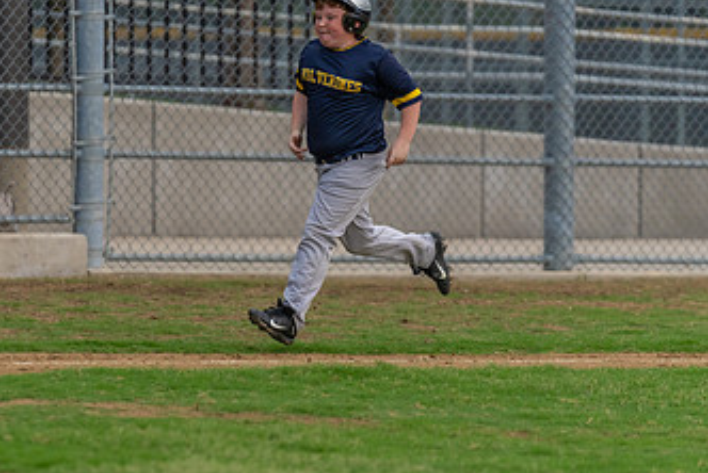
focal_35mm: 349
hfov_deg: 5.9
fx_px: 6869
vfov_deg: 3.9
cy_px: 172
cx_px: 292
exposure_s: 1/1000
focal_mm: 200
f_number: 2.8
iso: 1000
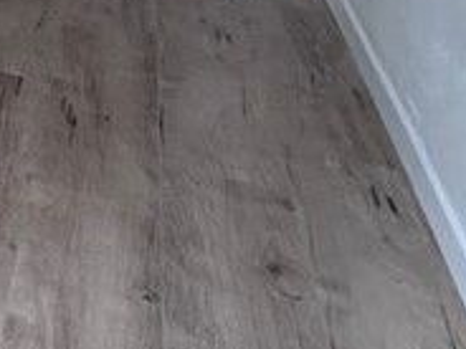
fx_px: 1050
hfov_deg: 15.0
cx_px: -648
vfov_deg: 14.6
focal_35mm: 78
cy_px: -402
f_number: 2.2
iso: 250
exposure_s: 1/99
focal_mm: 2.22
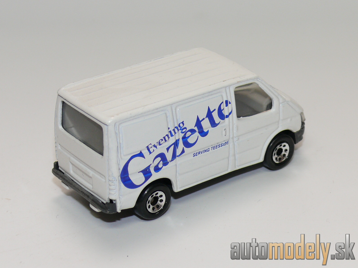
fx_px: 1003
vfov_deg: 15.2
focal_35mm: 97
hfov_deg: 20.2
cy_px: 134
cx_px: 179
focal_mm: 13.2
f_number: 4
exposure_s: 1/30
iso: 100
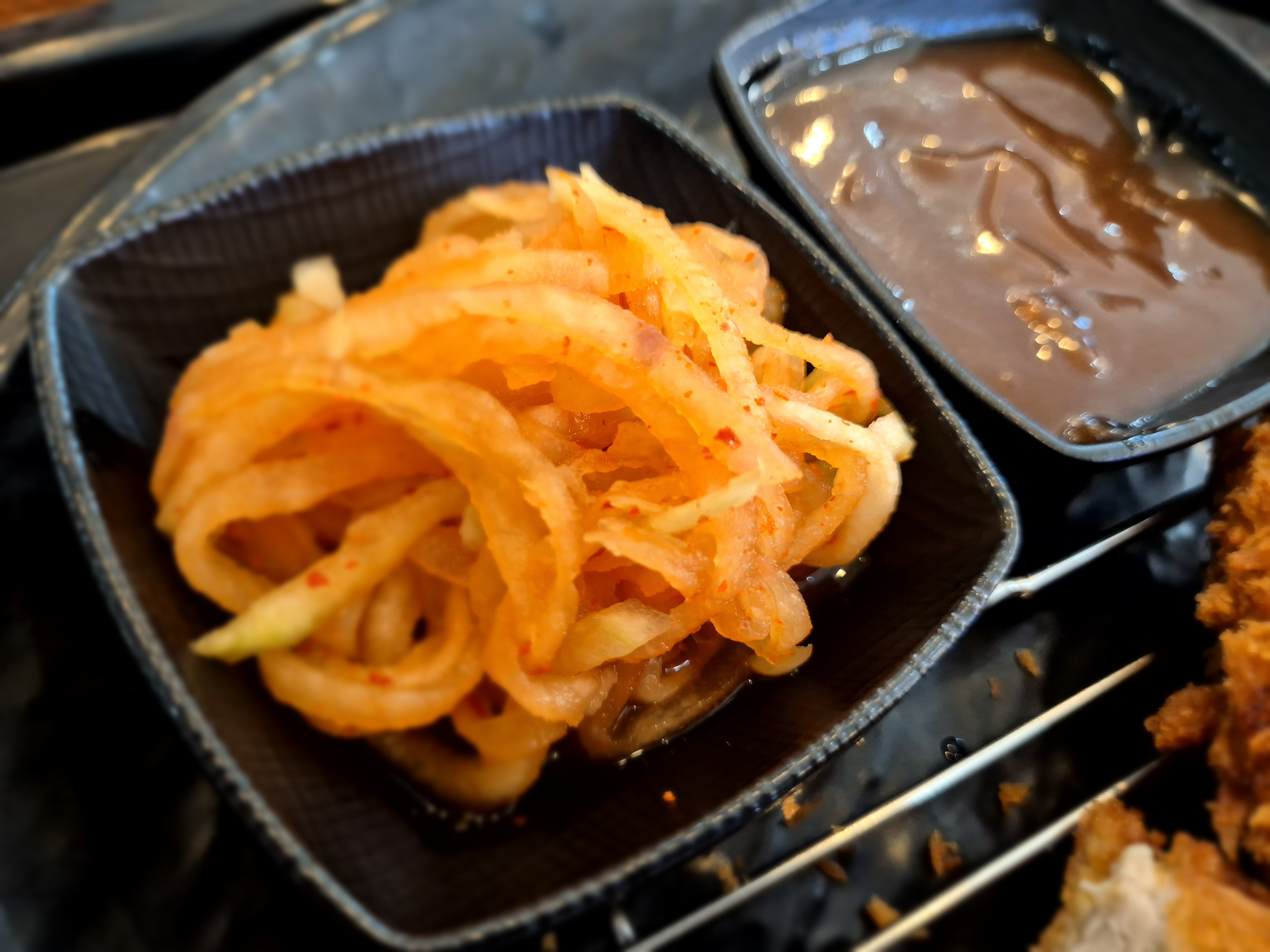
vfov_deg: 58.9
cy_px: 476
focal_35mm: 23
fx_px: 844
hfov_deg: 73.9
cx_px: 635
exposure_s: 1/60
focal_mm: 5.4
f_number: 1.8
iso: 160
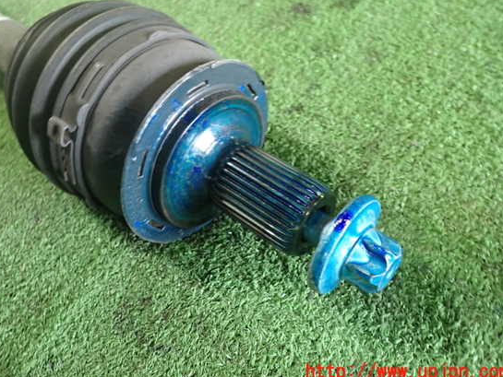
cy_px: 176
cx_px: 237
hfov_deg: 55.3
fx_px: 480
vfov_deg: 42.9
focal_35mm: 33
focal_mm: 5.4
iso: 320
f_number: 2.3
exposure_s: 1/30
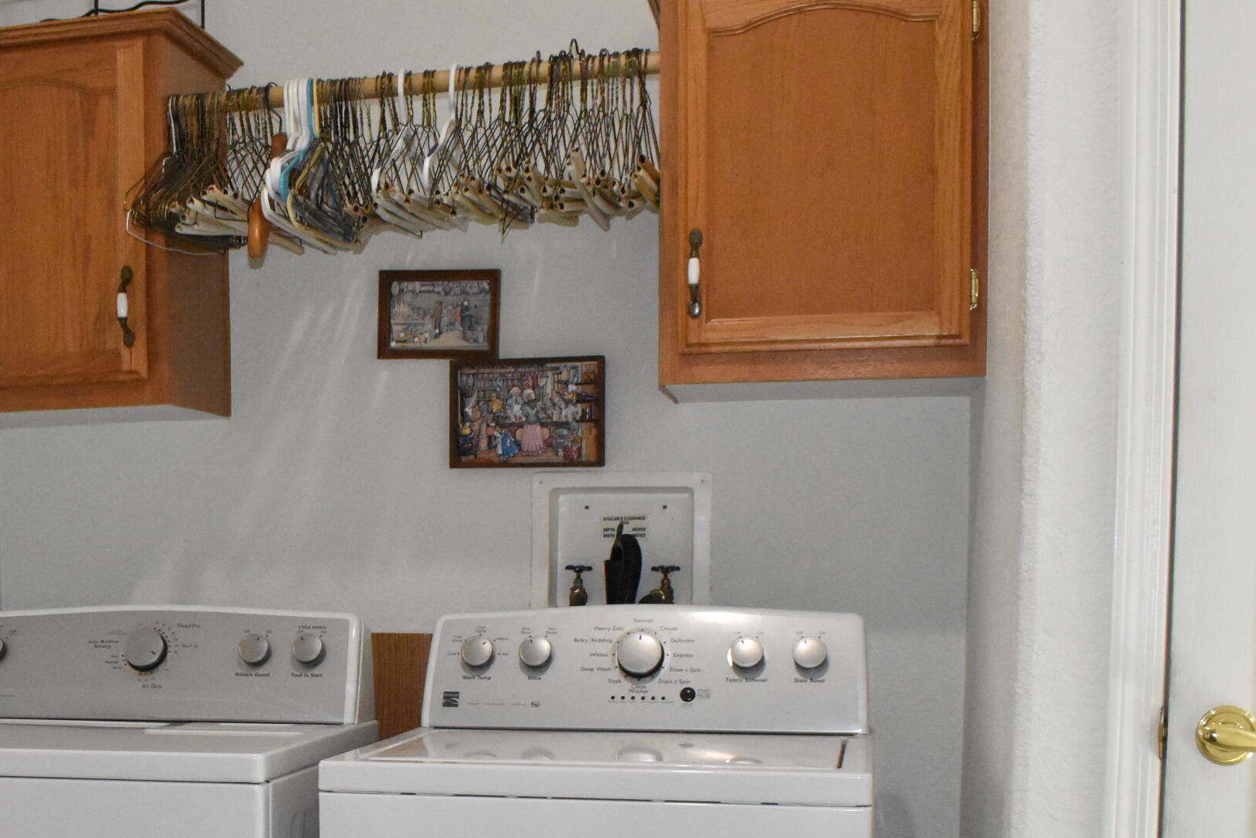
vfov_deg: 26.1
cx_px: 274
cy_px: 754
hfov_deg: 38.3
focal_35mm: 50
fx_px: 1744
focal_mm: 18
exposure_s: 1/125
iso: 5000
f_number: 10
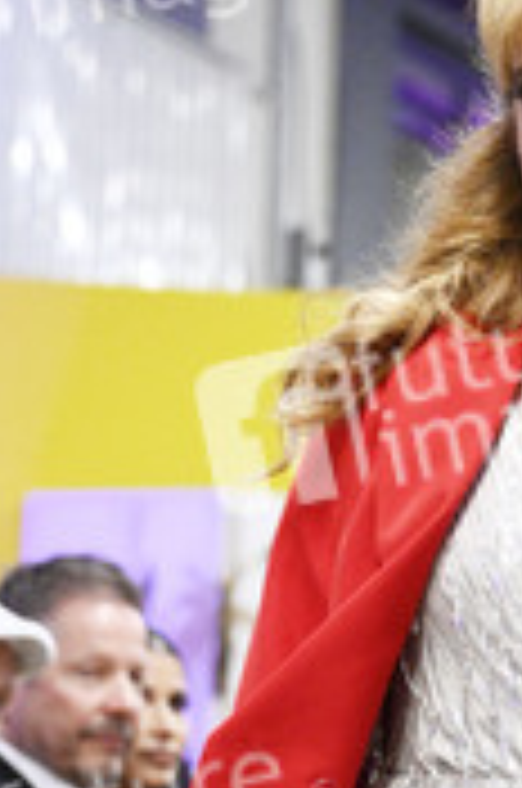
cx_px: 558
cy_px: 635
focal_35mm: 309
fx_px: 6747
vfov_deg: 6.7
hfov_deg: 4.4
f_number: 5.6
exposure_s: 1/160
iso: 10000
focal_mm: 135
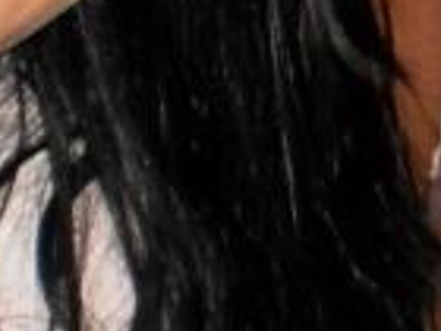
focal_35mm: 205
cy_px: -482
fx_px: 2612
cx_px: 699
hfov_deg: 9.3
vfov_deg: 6.8
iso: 125
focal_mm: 6.3
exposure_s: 1/30
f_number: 3.1
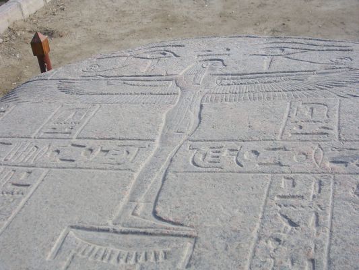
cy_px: 135
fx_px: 508
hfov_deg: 38.9
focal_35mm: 49
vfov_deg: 29.7
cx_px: 180
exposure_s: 1/370
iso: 50
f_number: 3.1
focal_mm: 7.5
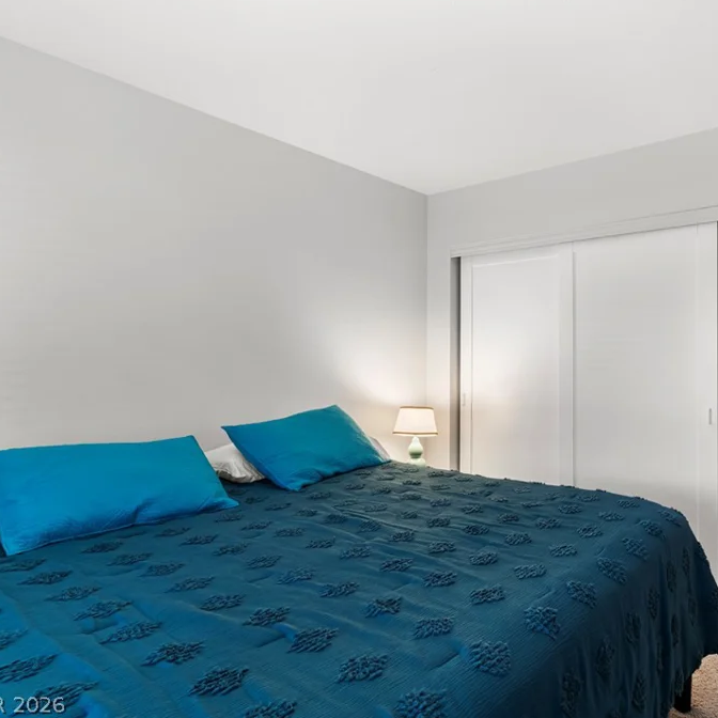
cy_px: 357
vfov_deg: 69.6
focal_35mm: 22
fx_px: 516
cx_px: 506
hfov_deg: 66.7
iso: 500
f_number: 8
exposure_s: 1/13
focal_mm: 17
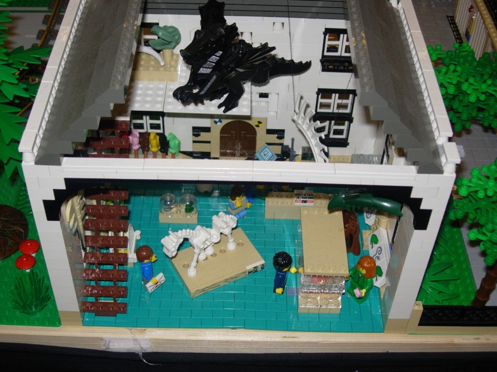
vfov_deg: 28.0
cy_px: 188
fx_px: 746
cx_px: 252
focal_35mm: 52
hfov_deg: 36.8
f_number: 3.2
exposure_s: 1/64
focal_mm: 10.6
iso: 79
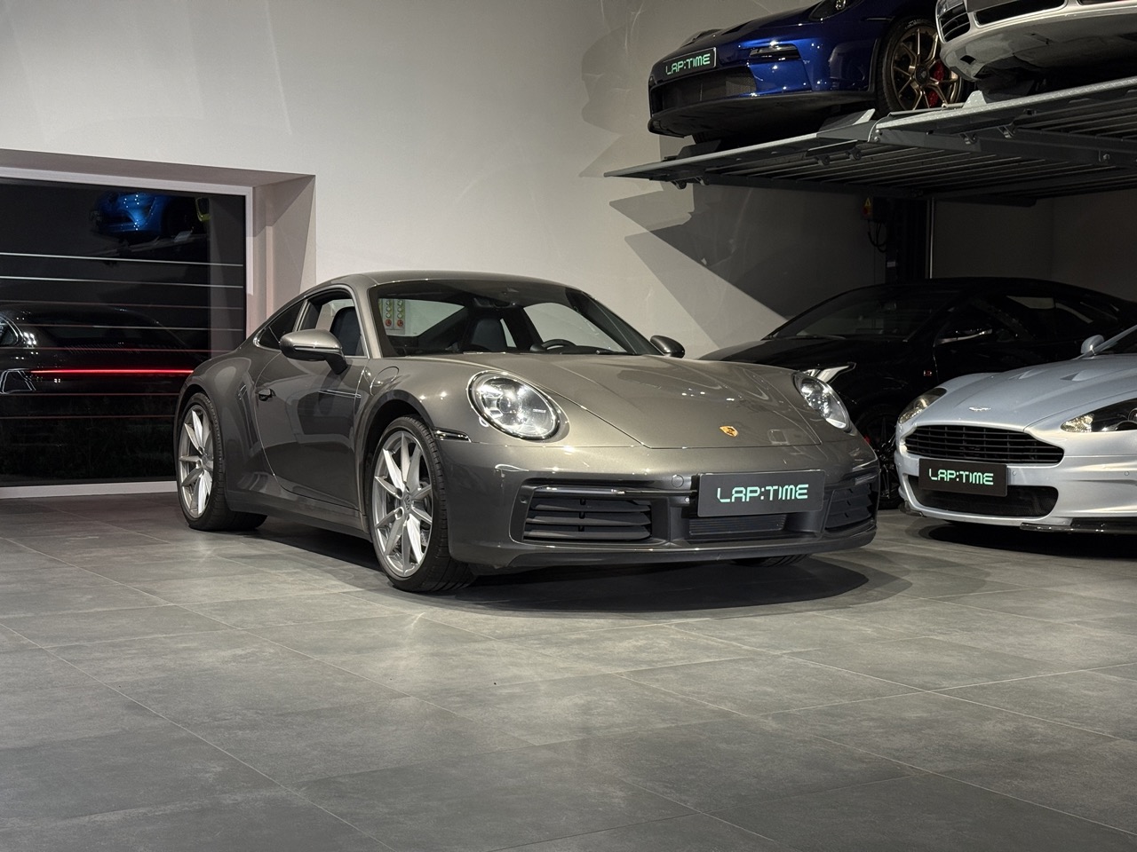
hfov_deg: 39.7
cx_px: 568
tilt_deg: -2.2
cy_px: 426
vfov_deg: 30.3
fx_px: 1577
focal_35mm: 48
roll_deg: -0.7
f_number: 1.78
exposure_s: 1/60
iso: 125
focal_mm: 6.76
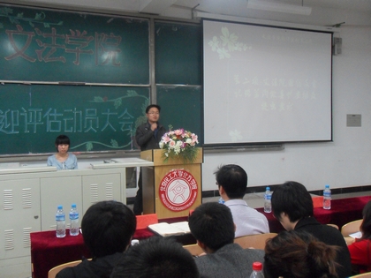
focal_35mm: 35
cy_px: 139
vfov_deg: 40.7
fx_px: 375
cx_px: 186
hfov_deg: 52.6
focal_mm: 6.3
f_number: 3.5
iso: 400
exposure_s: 1/15
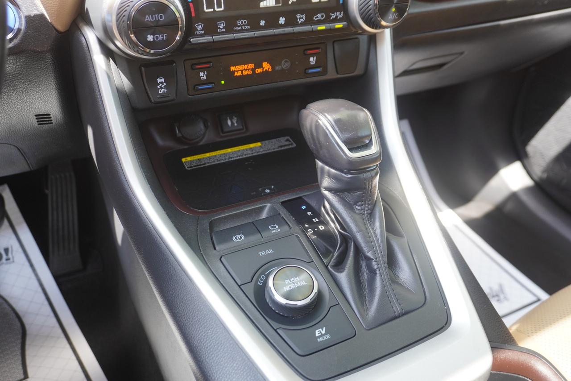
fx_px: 476
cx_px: 286
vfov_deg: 43.6
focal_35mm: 30
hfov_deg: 61.9
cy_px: 190
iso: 250
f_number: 4
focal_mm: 20
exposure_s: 1/60
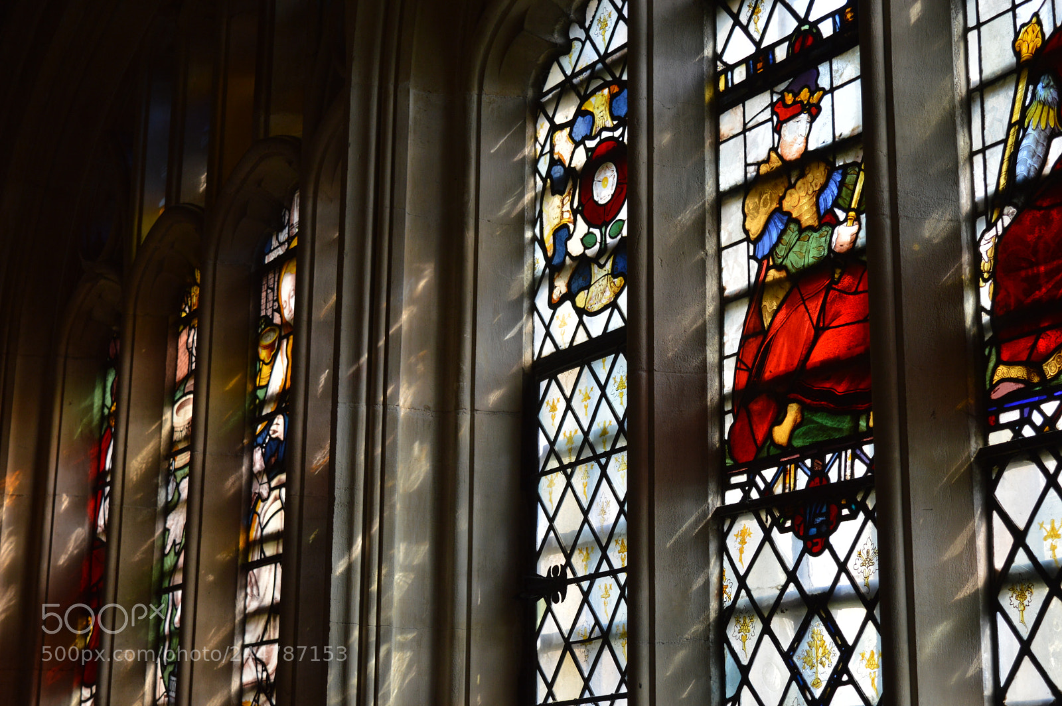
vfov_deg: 21.5
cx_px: 531
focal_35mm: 63
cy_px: 353
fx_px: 1857
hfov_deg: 31.9
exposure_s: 1/125
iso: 360
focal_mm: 42
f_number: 5.6
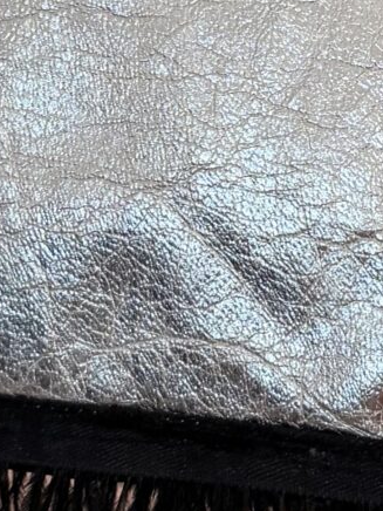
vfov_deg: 13.6
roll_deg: +0.8
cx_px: 211
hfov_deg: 10.5
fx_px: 2080
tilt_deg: -5.7
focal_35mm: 141
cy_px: -94
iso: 160
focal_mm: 6.76
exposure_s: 1/50
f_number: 1.78
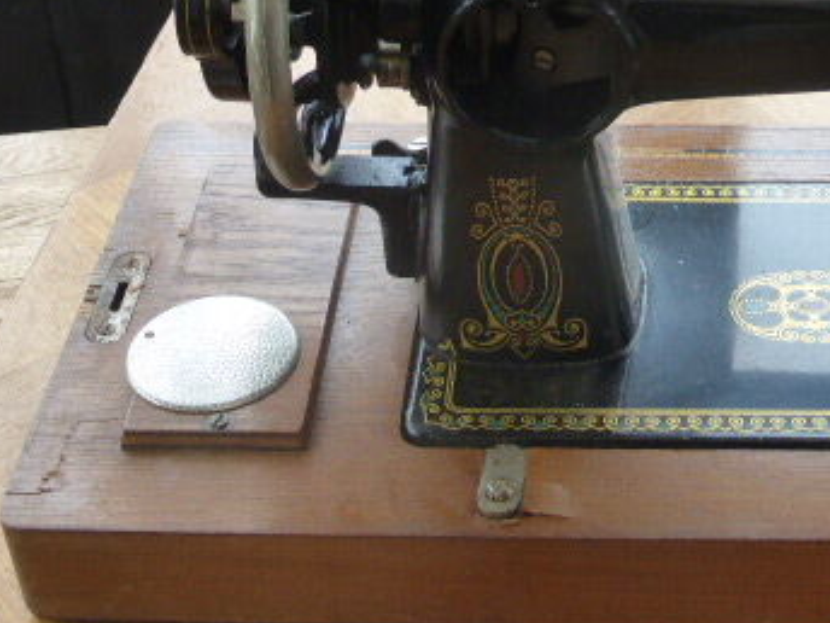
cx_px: 678
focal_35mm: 80
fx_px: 1918
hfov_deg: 24.0
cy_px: 227
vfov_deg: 18.4
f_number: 3.9
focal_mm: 7.4
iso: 400
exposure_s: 1/50
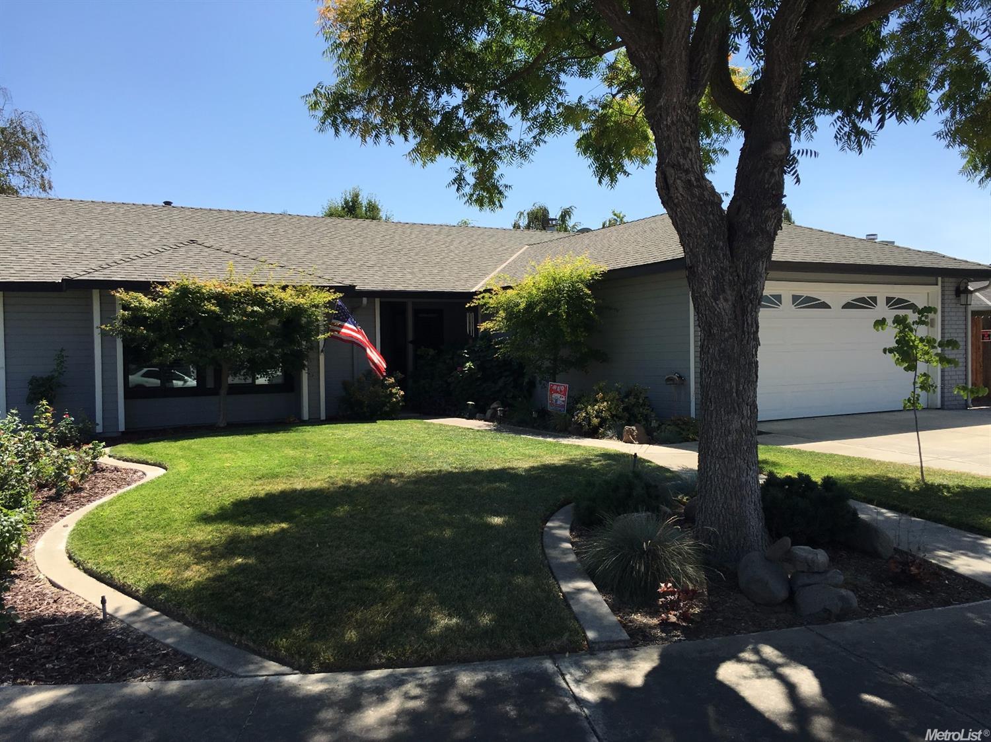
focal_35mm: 29
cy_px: 371
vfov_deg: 48.2
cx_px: 496
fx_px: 830
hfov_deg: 61.7
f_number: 2.2
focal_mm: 4.15
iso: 25
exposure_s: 1/1115
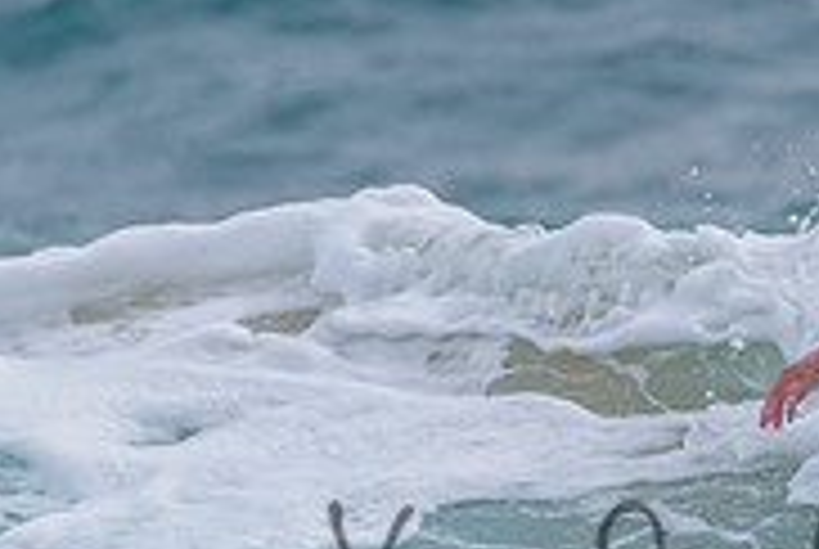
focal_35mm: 1950
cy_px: 337
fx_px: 44434
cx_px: 1086
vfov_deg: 0.7
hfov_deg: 1.1
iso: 110
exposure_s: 1/2000
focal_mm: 500
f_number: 5.6
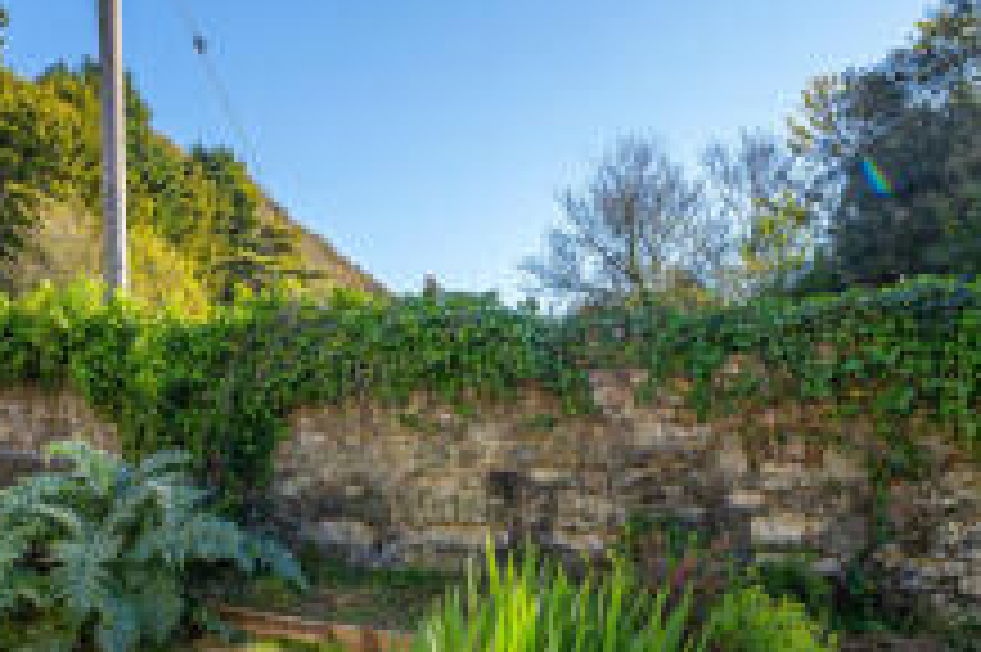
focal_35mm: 35
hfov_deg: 53.8
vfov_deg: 36.6
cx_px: 364
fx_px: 953
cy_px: 515
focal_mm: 16
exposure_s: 1/100
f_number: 6.3
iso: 80
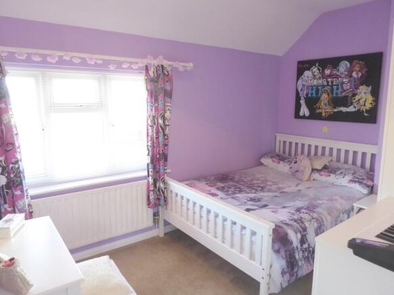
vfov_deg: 56.8
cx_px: 197
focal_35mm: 24
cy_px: 148
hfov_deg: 71.6
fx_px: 273
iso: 400
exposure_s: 1/40
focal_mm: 4.3
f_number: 3.3
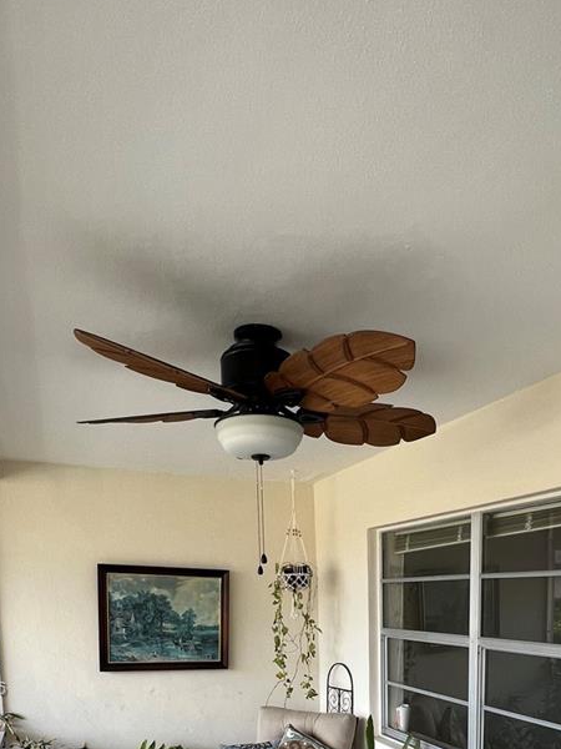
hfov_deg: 52.7
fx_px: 562
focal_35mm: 26
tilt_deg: -8.9
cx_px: 337
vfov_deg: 56.8
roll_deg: +0.5
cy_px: 690
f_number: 1.8
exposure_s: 1/99
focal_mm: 1.57
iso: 64
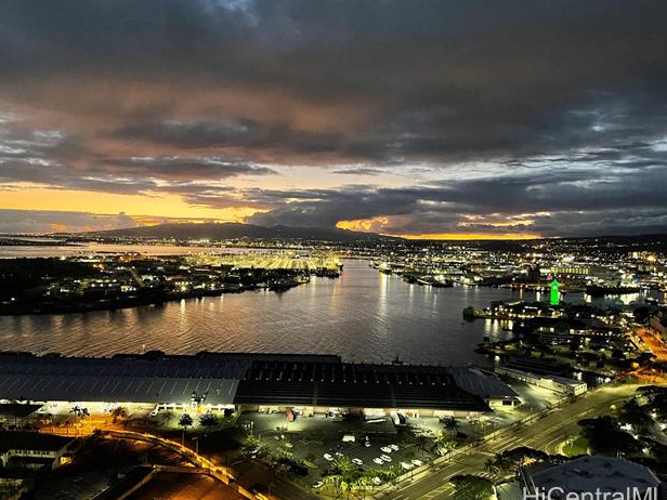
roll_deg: -1.5
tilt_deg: +0.1
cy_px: 248
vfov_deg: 51.4
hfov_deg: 65.3
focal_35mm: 27
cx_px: 336
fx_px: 520
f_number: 1.6
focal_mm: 5.1
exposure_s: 1/32
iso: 640
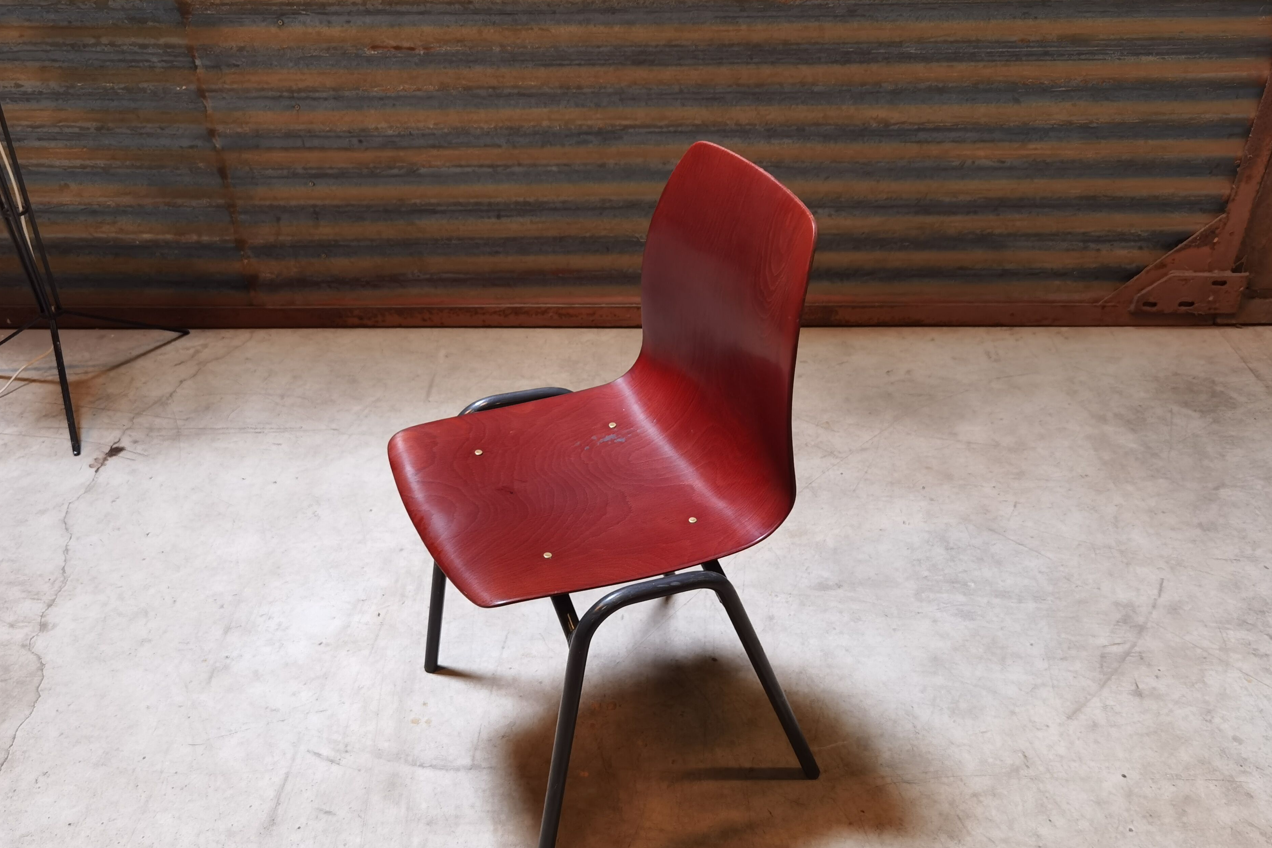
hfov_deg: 57.2
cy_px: 489
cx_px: 649
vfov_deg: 39.9
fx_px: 1166
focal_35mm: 33
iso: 320
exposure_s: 1/50
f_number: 1.9
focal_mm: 6.71
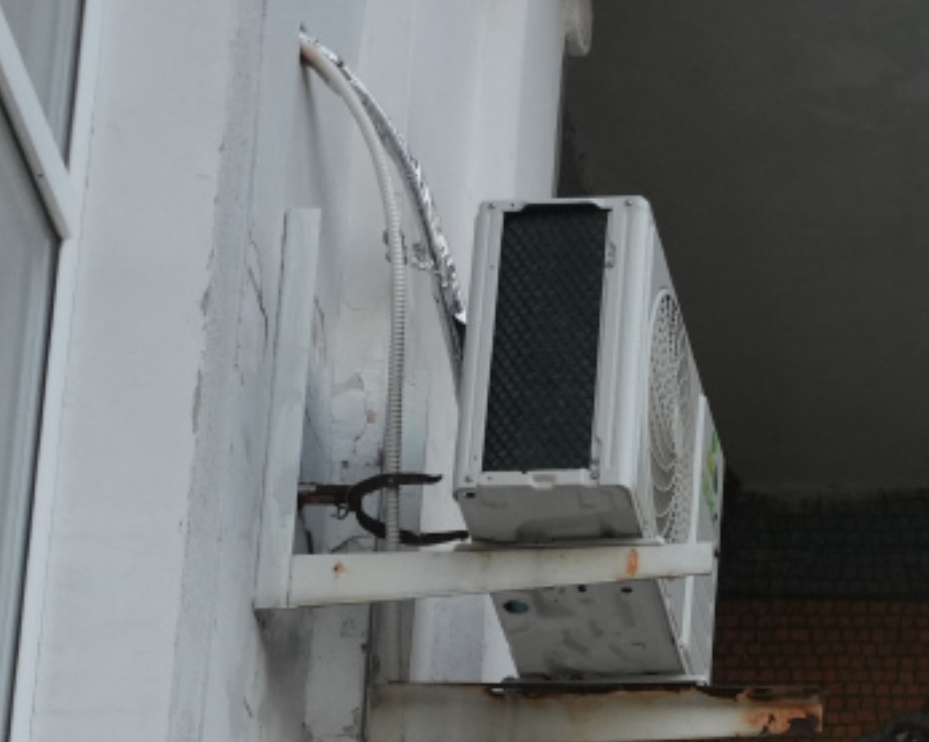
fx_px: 7253
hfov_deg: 7.2
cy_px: 1038
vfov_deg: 5.8
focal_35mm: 264
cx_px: 1411
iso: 1000
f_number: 5.6
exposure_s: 1/160
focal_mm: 50
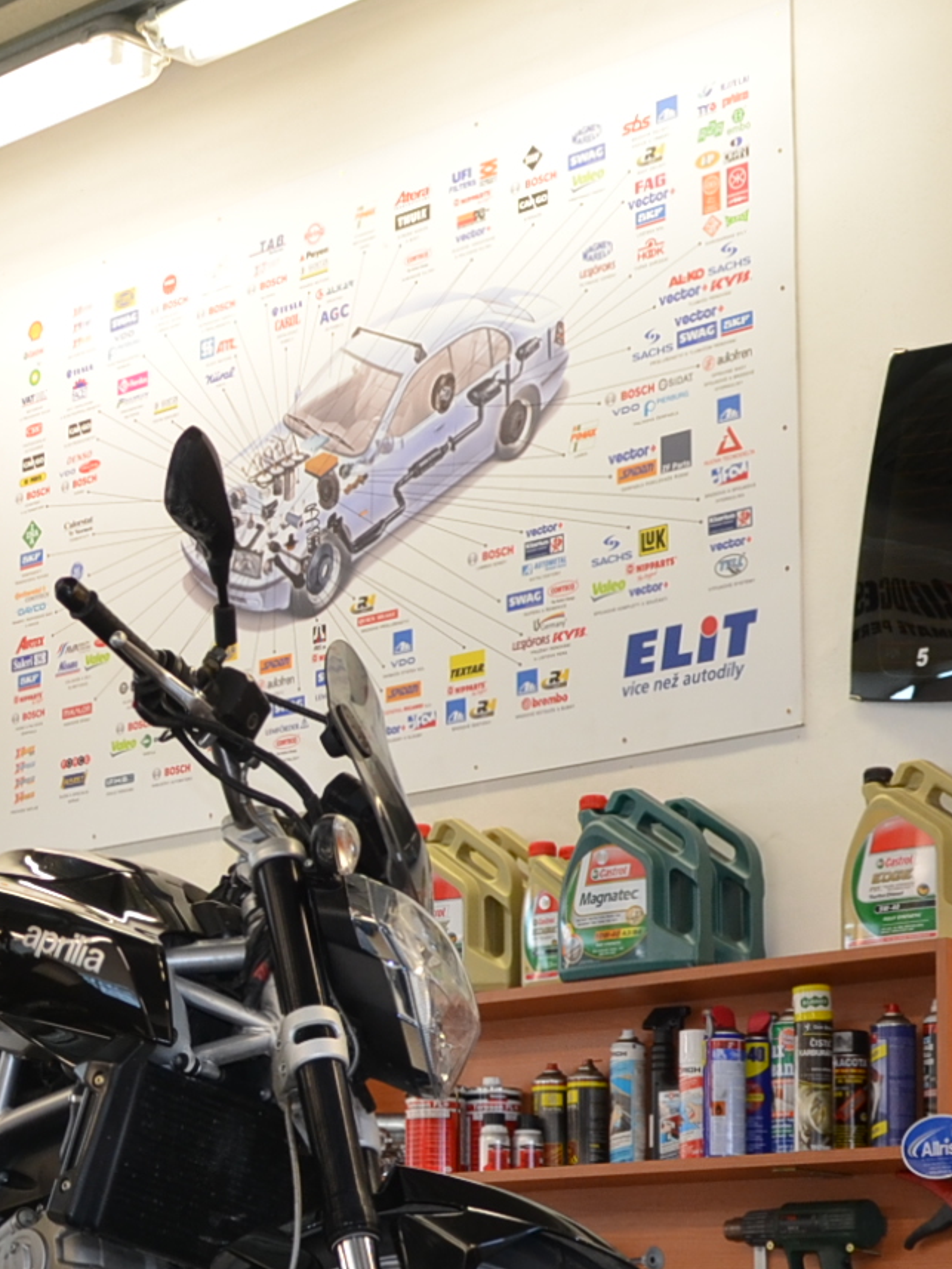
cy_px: 1037
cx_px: 50
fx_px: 3336
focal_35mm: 91
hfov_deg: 16.0
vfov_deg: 21.2
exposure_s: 1/80
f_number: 3.8
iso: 400
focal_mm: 22
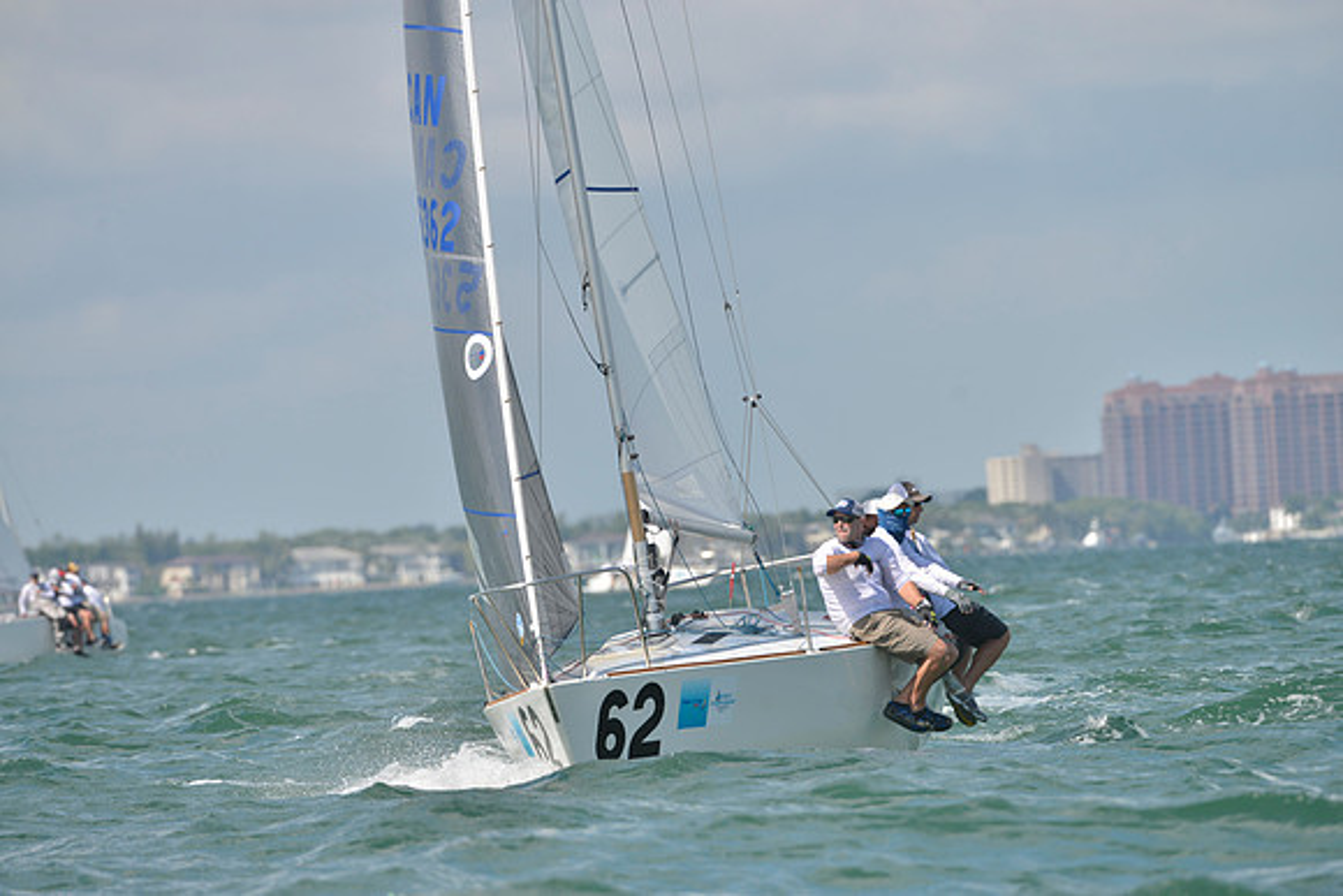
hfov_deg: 5.2
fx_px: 14925
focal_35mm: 400
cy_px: 448
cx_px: 672
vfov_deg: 3.4
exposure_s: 1/1000
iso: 200
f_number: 6.3
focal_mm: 400
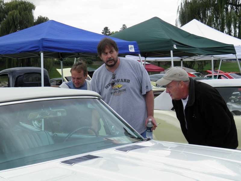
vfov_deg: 20.2
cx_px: 120
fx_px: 508
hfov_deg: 26.7
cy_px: 90
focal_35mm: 73
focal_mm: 13.2
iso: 50
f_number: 5.5
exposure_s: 1/125
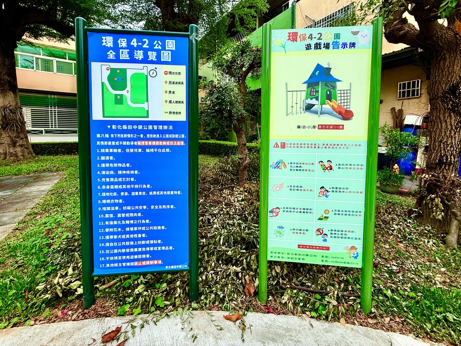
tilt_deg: -5.8
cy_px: 173
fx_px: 186
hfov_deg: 102.1
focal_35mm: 14
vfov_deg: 85.7
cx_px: 230
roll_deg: -0.8
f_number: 2.2
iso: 50
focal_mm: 2.22
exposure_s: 1/424
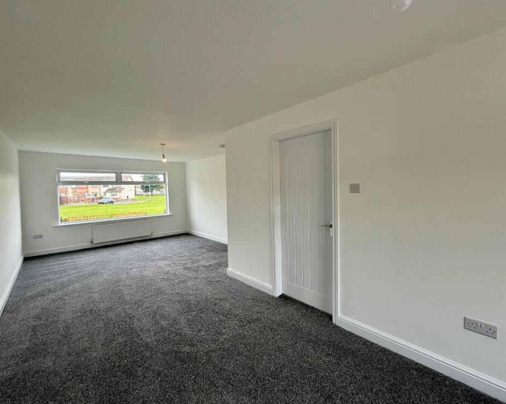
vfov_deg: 84.0
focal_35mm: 15
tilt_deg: -1.6
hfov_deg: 96.8
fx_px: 225
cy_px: 198
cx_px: 249
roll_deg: +0.8
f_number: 2.2
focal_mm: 2.22
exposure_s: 1/151
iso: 64
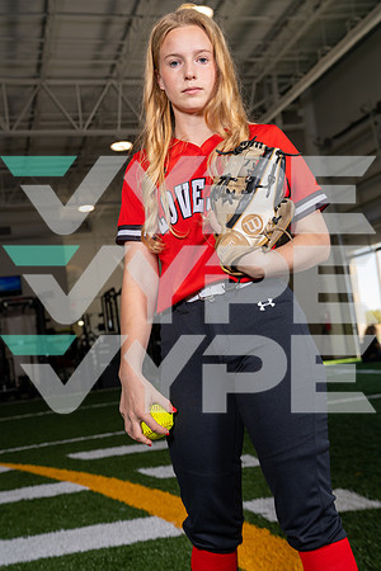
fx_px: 762
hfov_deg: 28.1
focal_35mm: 48
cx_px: 190
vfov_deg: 41.1
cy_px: 286
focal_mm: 48
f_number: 5.6
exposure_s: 1/200
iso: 200
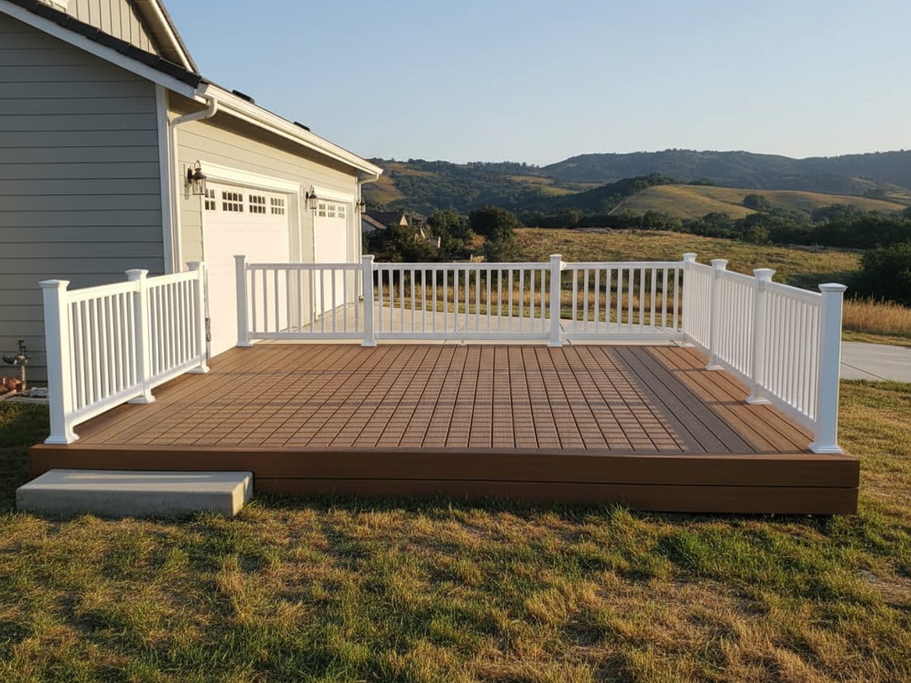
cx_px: 456
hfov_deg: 71.6
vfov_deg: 56.8
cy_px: 342
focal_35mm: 24
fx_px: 632
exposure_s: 1/1312
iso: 560
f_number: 1.68
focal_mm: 6.8
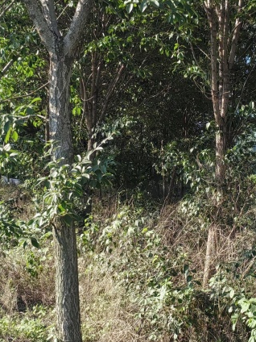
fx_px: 671
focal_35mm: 68
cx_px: 199
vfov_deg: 28.6
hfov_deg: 21.4
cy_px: 171
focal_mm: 5.52
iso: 50
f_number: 1.9
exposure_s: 1/1245
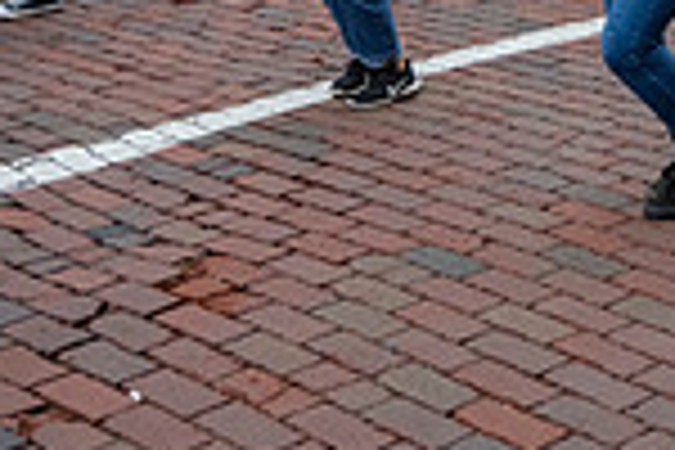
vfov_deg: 13.3
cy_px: -349
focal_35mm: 93
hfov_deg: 20.3
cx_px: 850
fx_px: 1744
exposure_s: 1/1600
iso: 1000
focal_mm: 24
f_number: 4
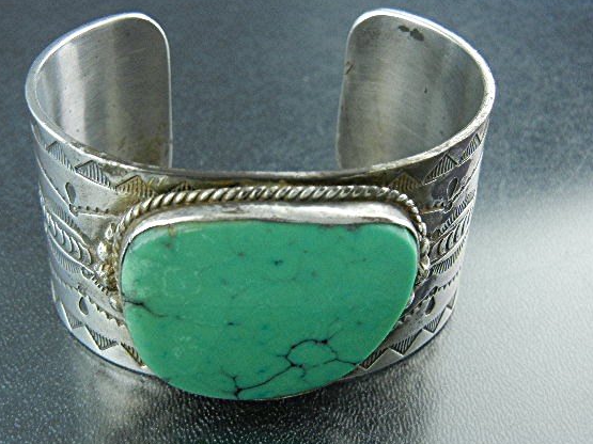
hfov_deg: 32.2
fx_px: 1028
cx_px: 270
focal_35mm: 60
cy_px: 236
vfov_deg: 24.4
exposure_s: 1/7.6
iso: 200
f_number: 3.9
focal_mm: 9.3
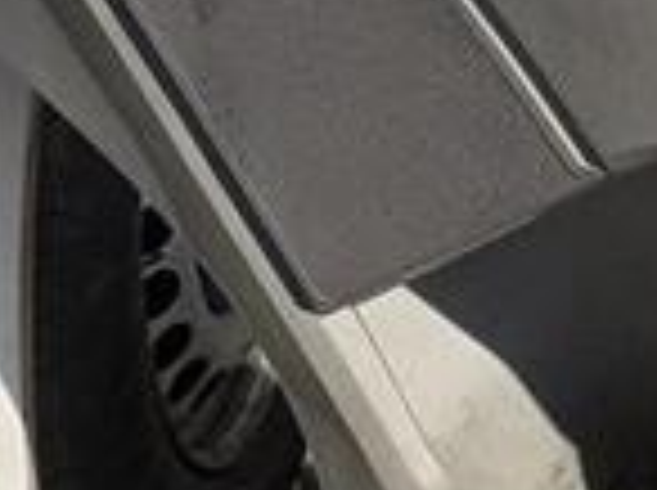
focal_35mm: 86
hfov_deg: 17.8
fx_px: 1630
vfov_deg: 13.0
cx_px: 1220
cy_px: -683
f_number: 2.2
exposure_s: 1/2208
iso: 50
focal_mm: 2.22
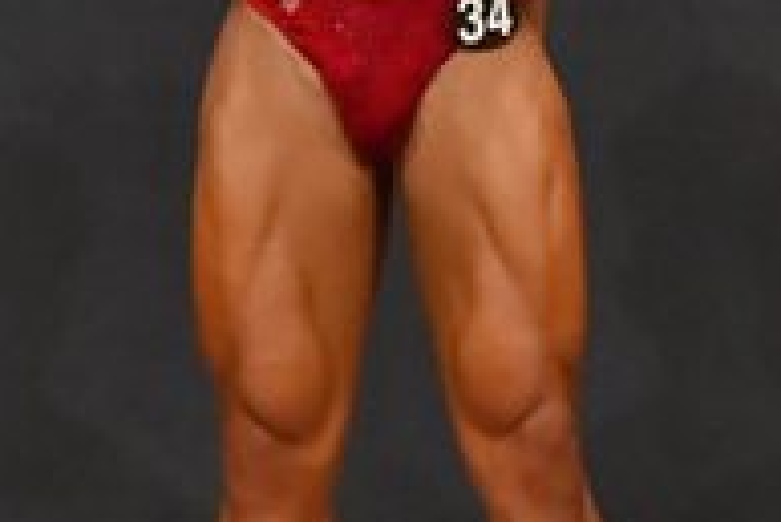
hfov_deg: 1.8
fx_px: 24815
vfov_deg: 1.2
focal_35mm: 1143
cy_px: 40
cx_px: 682
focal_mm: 190
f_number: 5.6
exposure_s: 1/400
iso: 7200
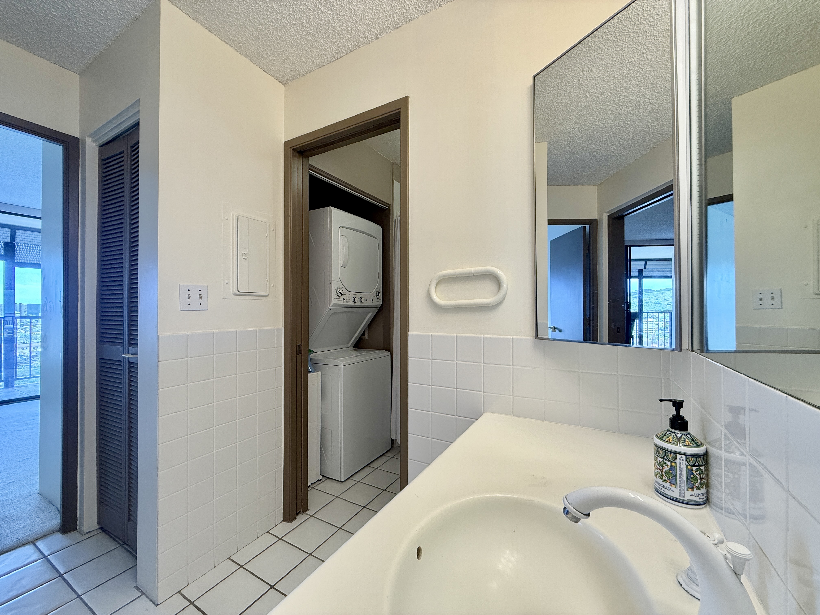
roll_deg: +0.2
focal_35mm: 14
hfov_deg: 102.1
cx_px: 410
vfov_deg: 85.7
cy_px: 308
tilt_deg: +0.7
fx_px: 332
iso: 125
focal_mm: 2.22
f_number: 2.2
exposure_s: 1/120
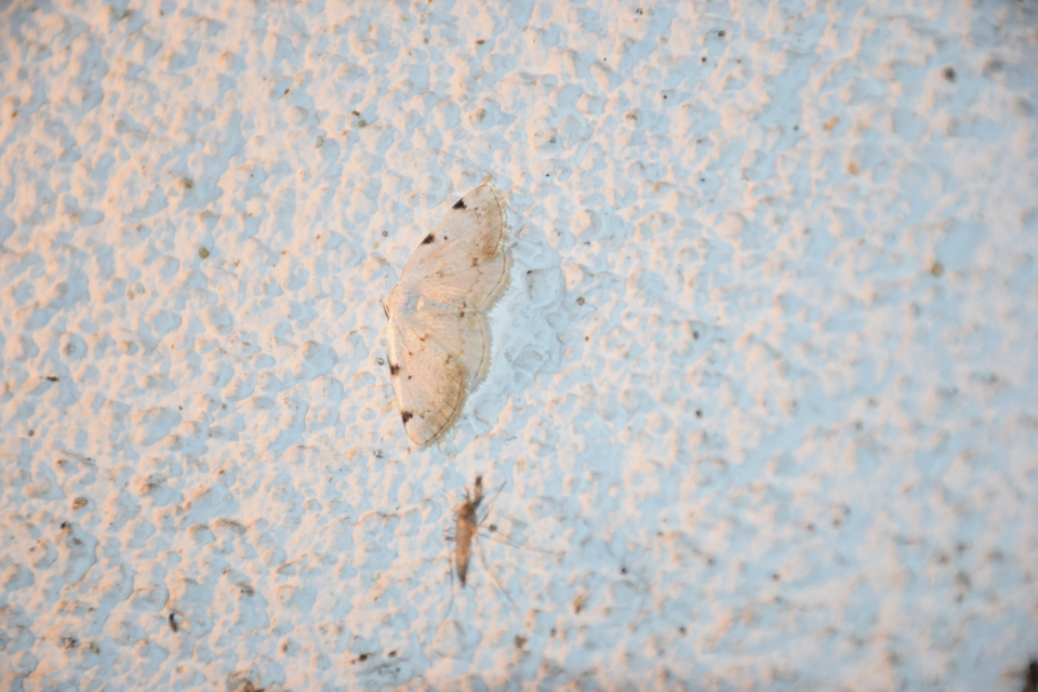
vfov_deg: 6.5
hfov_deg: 9.8
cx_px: 519
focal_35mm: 210
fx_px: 6055
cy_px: 346
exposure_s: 1/200
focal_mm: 140
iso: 500
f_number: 5.6
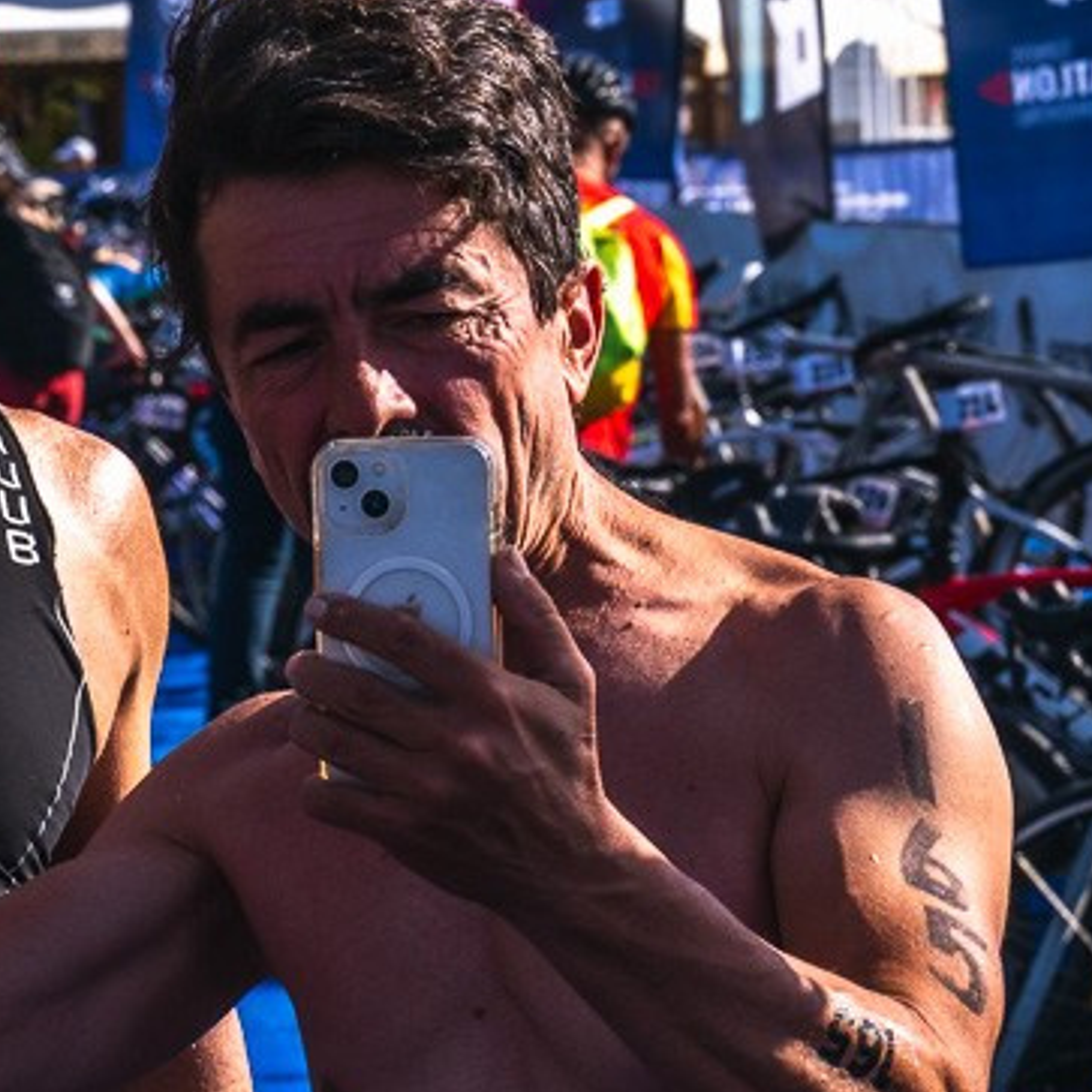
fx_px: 8137
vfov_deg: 7.7
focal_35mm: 228
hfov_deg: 7.6
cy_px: 907
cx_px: -409
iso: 320
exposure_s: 1/800
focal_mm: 76
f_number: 10
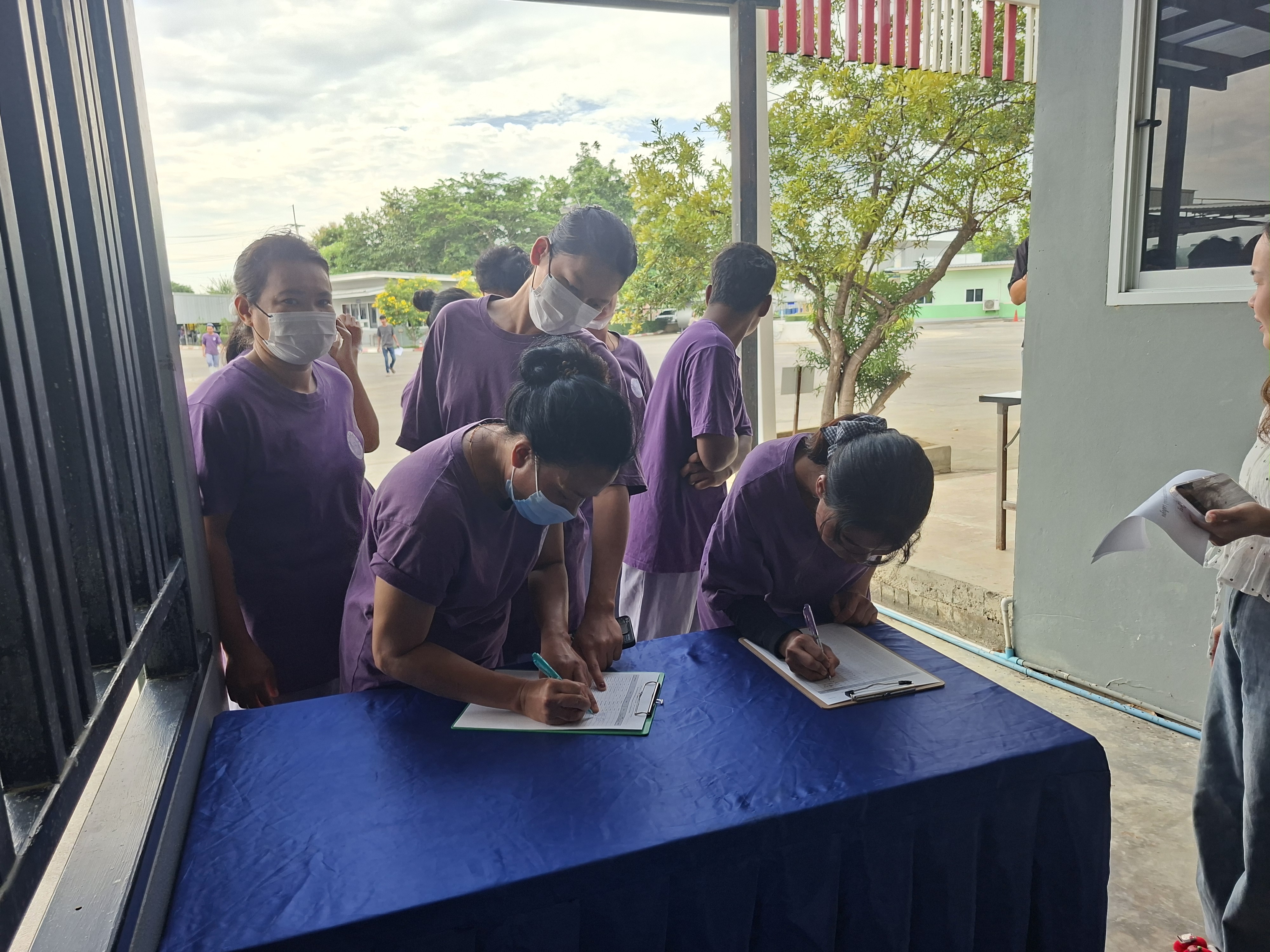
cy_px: 476
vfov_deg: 58.9
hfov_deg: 73.9
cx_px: 635
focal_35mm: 23
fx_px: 844
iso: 50
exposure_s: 1/167
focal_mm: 5.54
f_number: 1.8
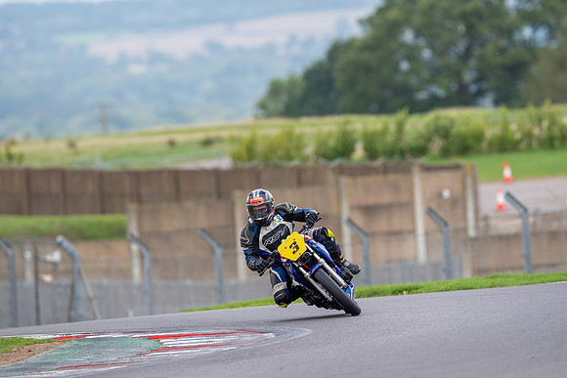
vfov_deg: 2.1
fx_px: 10433
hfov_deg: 3.1
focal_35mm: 662
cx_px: 267
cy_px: 169
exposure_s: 1/500
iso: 250
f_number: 6.3
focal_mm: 600
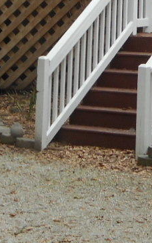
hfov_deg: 7.2
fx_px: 1200
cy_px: -136
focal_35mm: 181
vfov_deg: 11.1
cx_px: 115
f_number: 4.5
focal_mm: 6.9
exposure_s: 1/40
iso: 80
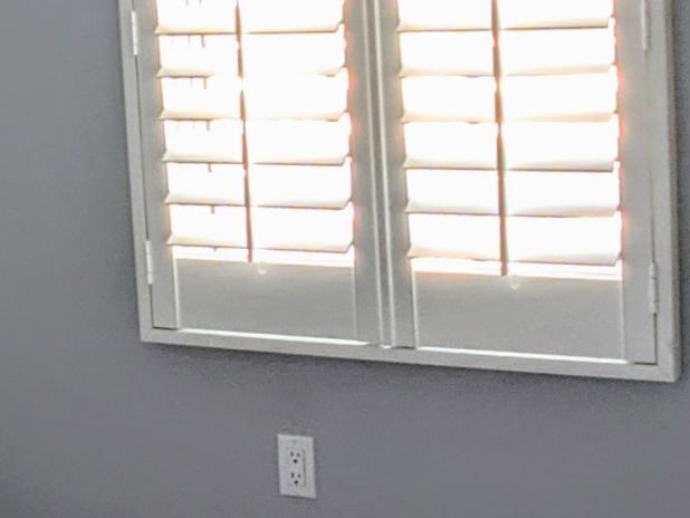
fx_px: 2612
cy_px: 77
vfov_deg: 11.3
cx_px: 103
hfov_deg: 14.9
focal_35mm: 131
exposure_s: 1/23.8
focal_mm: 4.38
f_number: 1.73
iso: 74
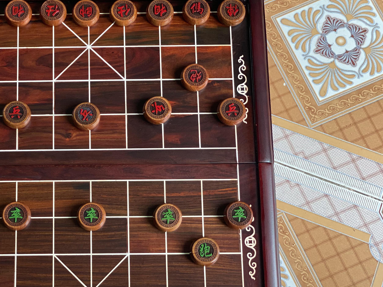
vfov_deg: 17.6
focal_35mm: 84
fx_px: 929
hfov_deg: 23.0
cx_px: 85
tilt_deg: -75.3
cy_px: 153
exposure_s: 1/122
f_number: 2
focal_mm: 6
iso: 125
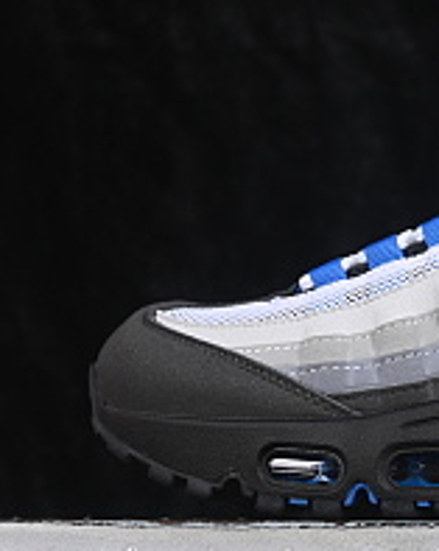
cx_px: 554
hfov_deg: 8.5
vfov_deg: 10.8
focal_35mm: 179
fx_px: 2914
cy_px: 231
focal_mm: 50
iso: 160
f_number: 7.1
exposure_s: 1/60
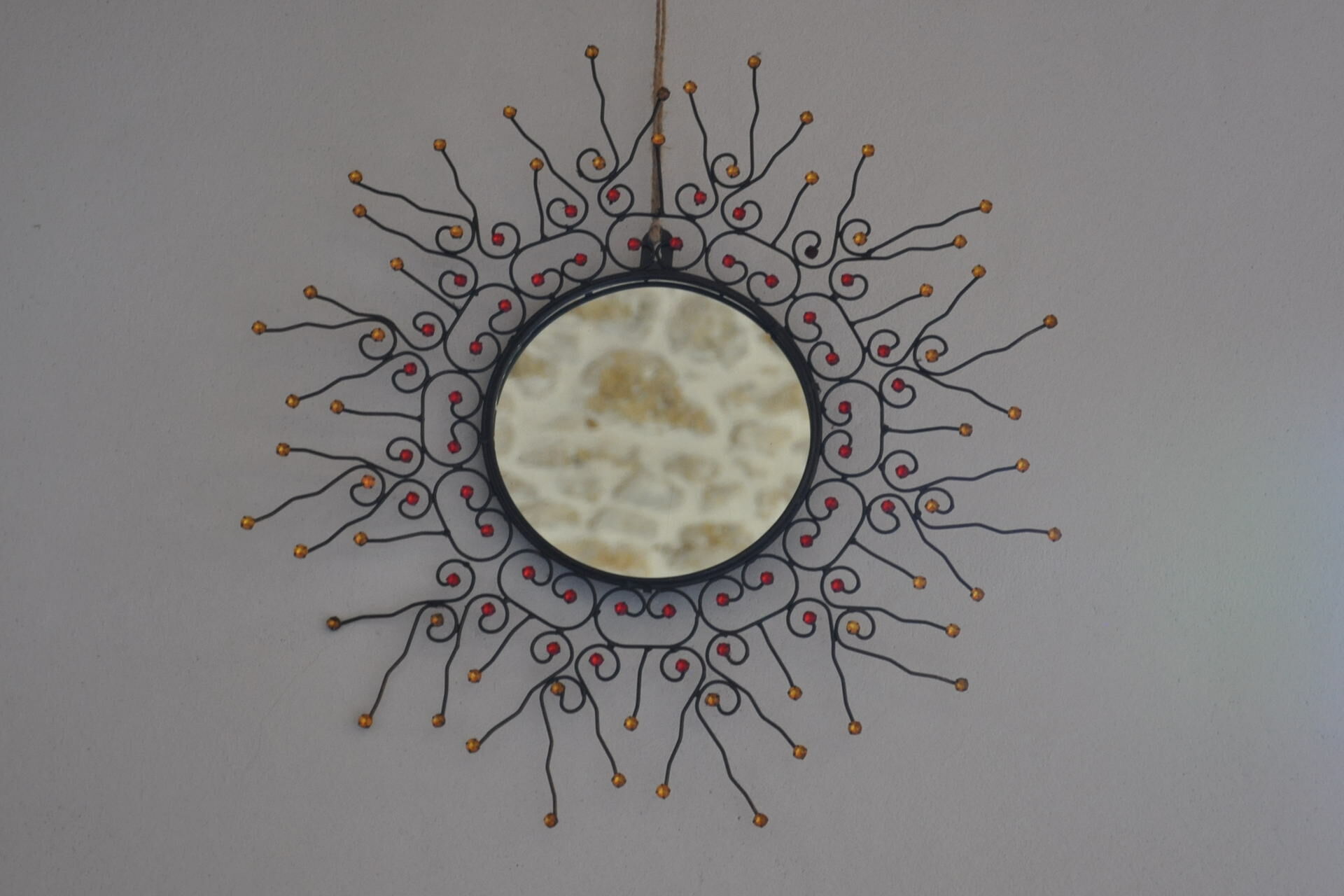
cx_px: 672
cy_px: 448
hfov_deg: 27.0
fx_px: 2800
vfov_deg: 18.2
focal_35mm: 75
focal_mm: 50
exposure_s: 1/30
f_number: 5
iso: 900
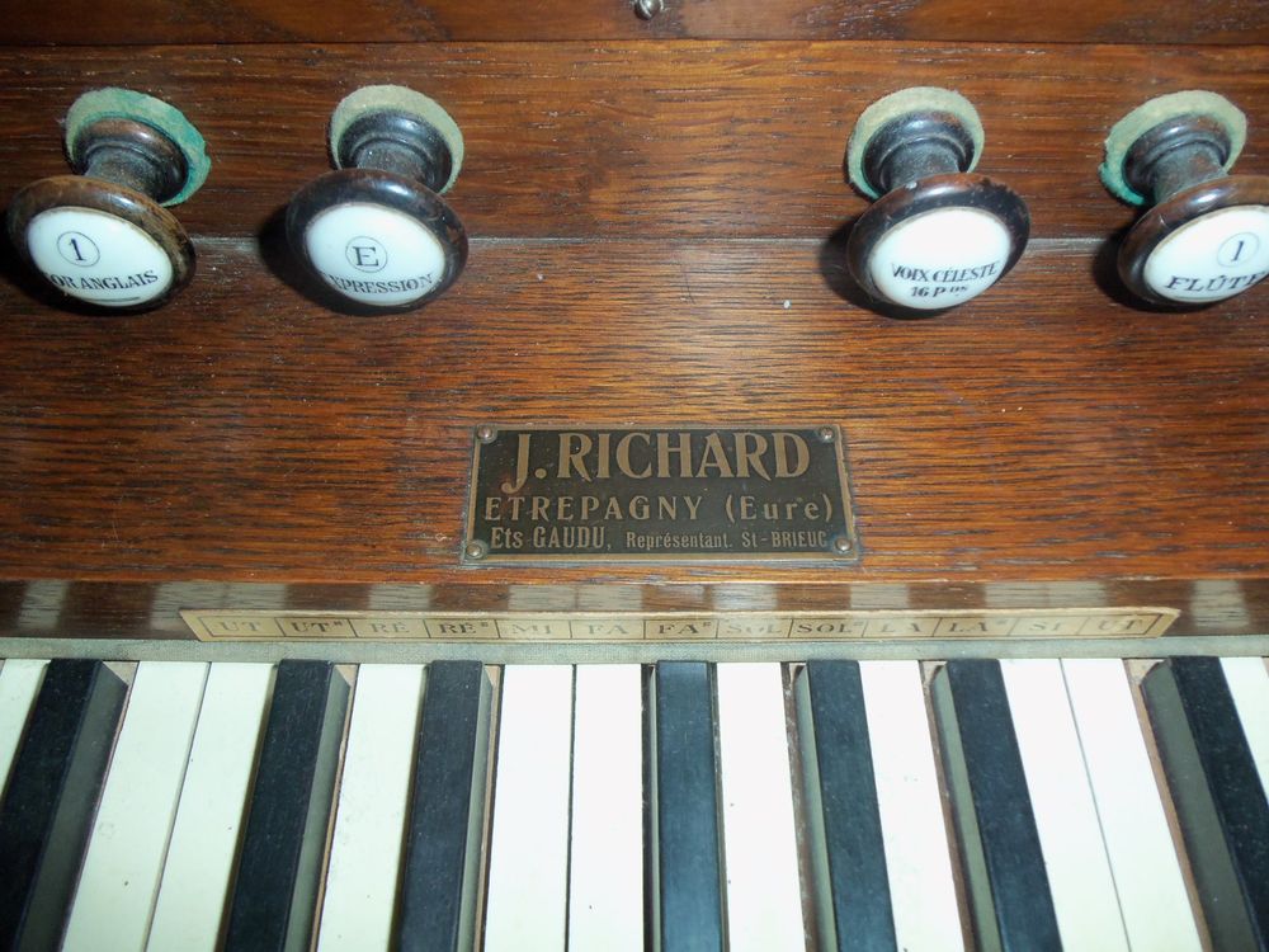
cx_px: 634
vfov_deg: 48.2
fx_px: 1063
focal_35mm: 29
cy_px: 476
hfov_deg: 61.7
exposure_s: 1/30
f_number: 3.4
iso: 100
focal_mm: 5.2
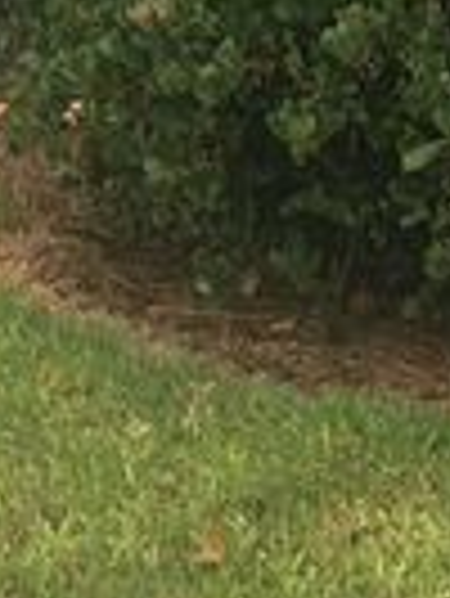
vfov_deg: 12.2
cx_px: 198
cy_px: -560
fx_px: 2509
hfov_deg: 10.2
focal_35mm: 145
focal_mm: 4.15
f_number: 2.2
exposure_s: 1/124
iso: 25
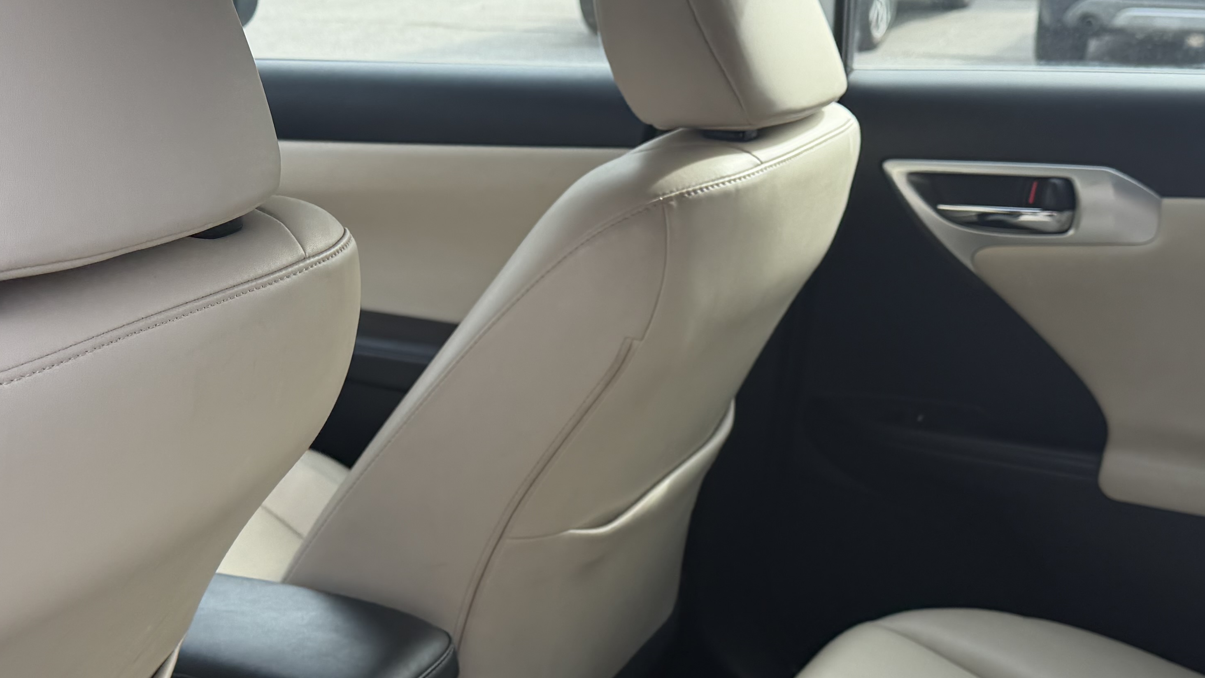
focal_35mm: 51
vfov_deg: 23.4
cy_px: 427
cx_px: 519
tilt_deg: -25.0
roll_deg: +0.6
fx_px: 1630
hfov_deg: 40.5
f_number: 1.78
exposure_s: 1/813
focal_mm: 6.76
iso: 80
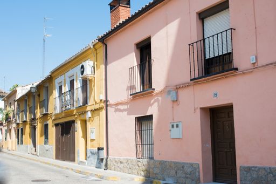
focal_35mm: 35
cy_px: 92
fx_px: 268
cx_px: 138
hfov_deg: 54.4
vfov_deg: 37.8
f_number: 16
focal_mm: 35
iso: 500
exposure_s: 1/160
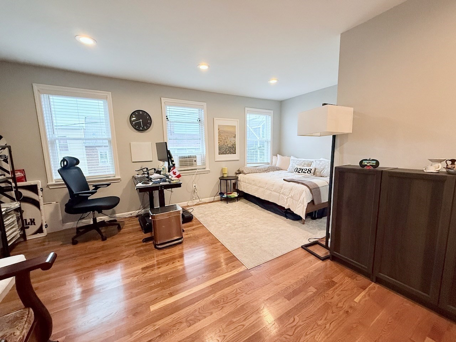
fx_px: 184
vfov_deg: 85.7
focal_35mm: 14
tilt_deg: -7.4
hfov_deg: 102.1
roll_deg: +1.2
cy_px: 171
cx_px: 228
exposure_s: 1/120
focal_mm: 2.22
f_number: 2.2
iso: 400
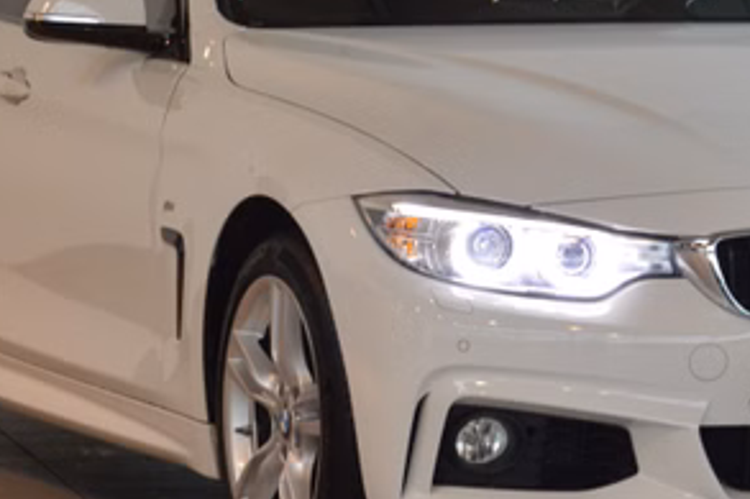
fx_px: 4768
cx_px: 555
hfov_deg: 9.0
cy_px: 189
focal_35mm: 229
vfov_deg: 6.0
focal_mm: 70
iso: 1000
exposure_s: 1/60
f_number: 5.3
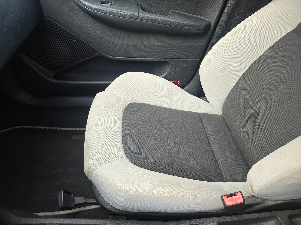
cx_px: 150
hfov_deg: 73.9
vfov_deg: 58.9
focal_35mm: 23
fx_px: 200
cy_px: 112
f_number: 1.7
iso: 125
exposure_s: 1/100
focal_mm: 6.3
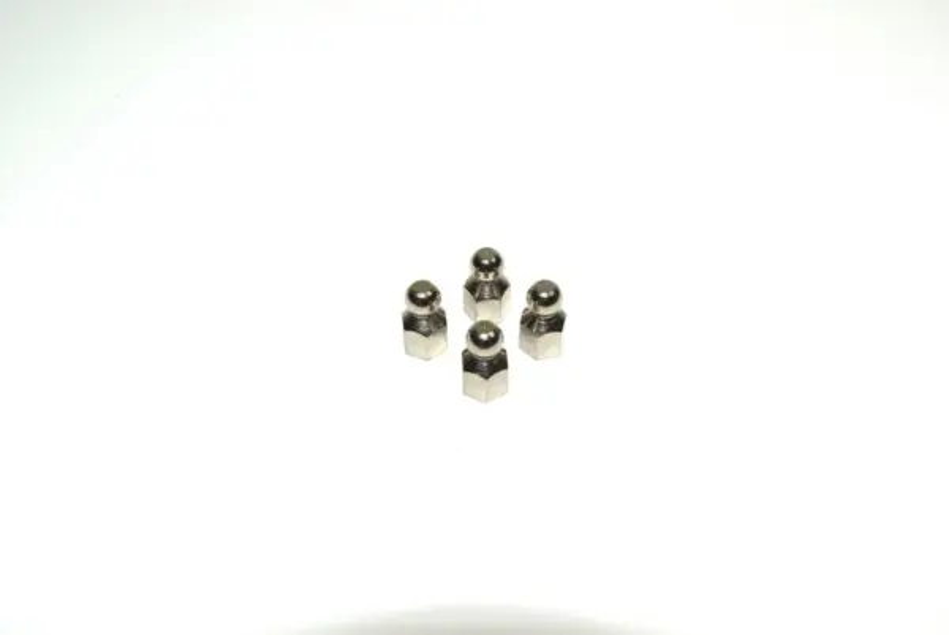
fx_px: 1068
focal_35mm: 40
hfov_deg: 47.9
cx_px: 474
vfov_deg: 33.1
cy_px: 318
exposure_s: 1/40
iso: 100
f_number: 13
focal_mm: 27
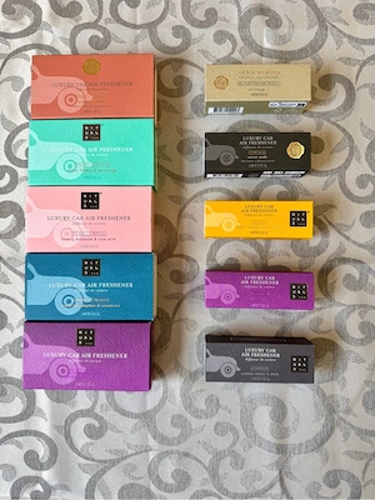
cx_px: 188
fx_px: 347
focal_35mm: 24
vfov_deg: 71.6
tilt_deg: -87.4
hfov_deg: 56.8
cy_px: 250
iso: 80
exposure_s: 1/121
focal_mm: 6.76
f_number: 1.78
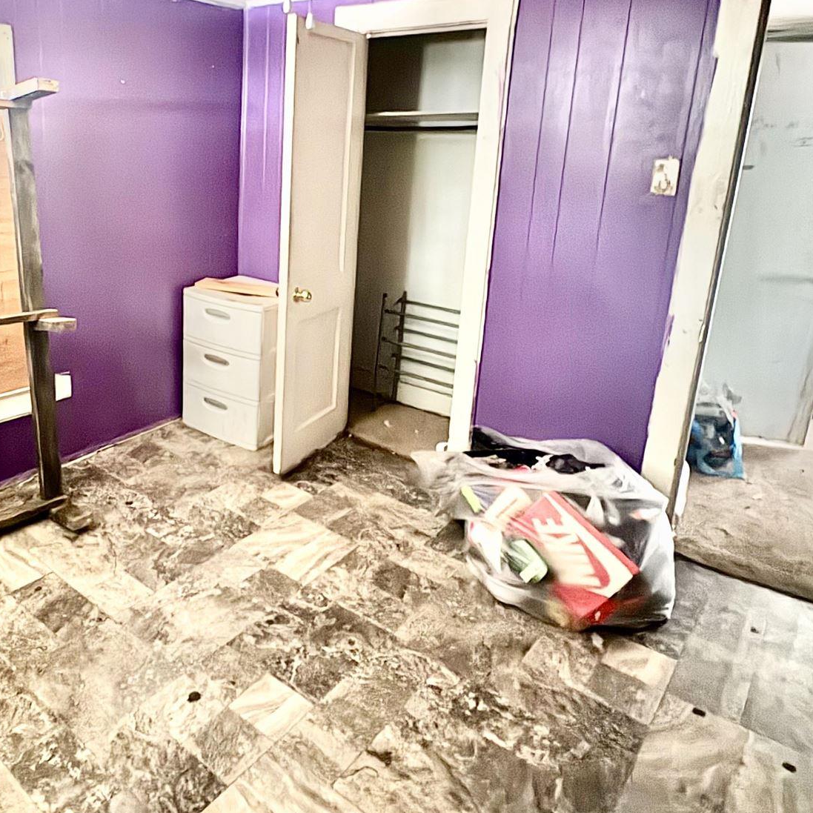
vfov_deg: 60.3
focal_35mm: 26
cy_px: 319
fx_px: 691
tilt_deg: -15.1
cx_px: 241
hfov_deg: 58.9
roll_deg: -2.3
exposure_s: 1/8
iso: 1250
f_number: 2.2
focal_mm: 2.22
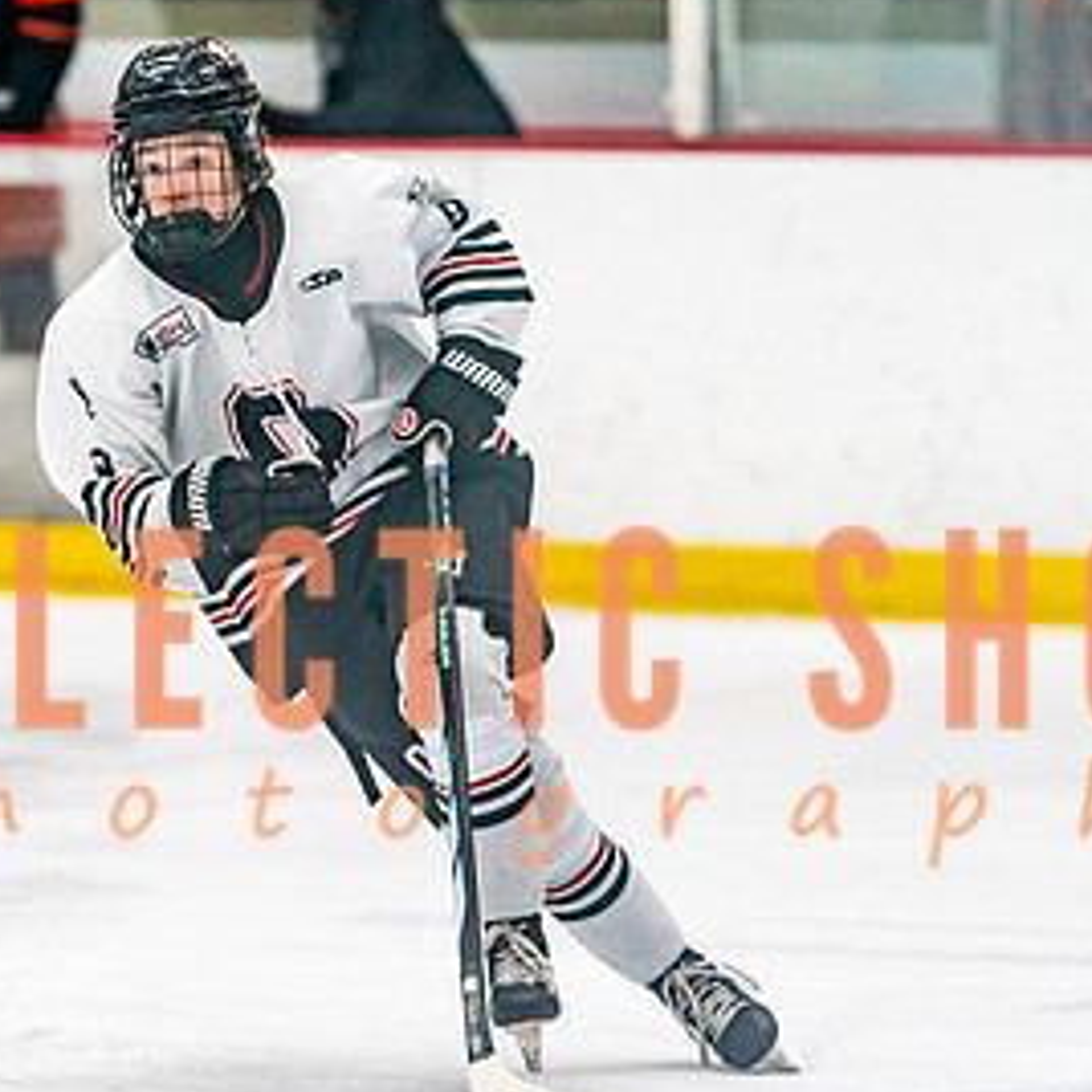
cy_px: 630
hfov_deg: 4.7
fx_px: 13384
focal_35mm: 375
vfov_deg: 4.7
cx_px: 269
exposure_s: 1/1250
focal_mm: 200
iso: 3200
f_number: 2.8
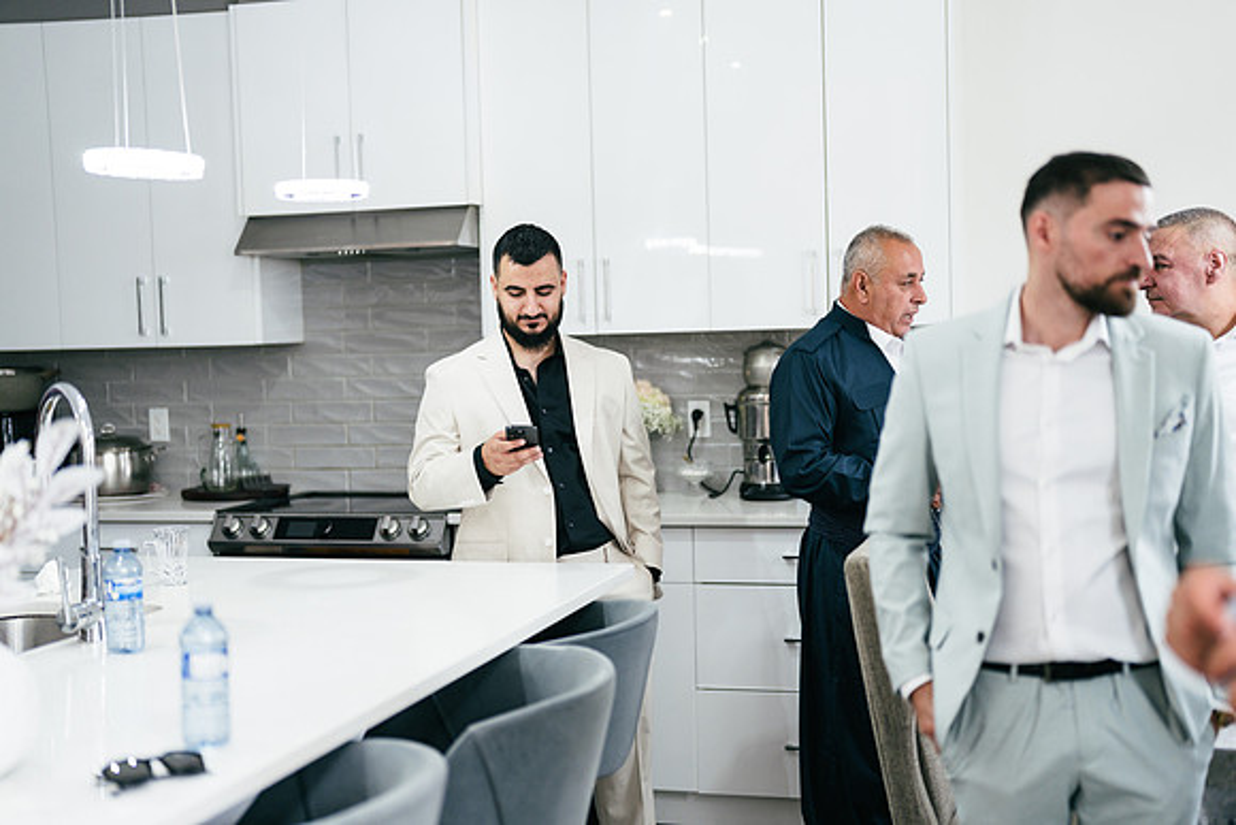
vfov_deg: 27.0
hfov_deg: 39.6
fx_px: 1717
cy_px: 412
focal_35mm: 50
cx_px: 618
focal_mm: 50
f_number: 1.4
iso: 500
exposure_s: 1/250
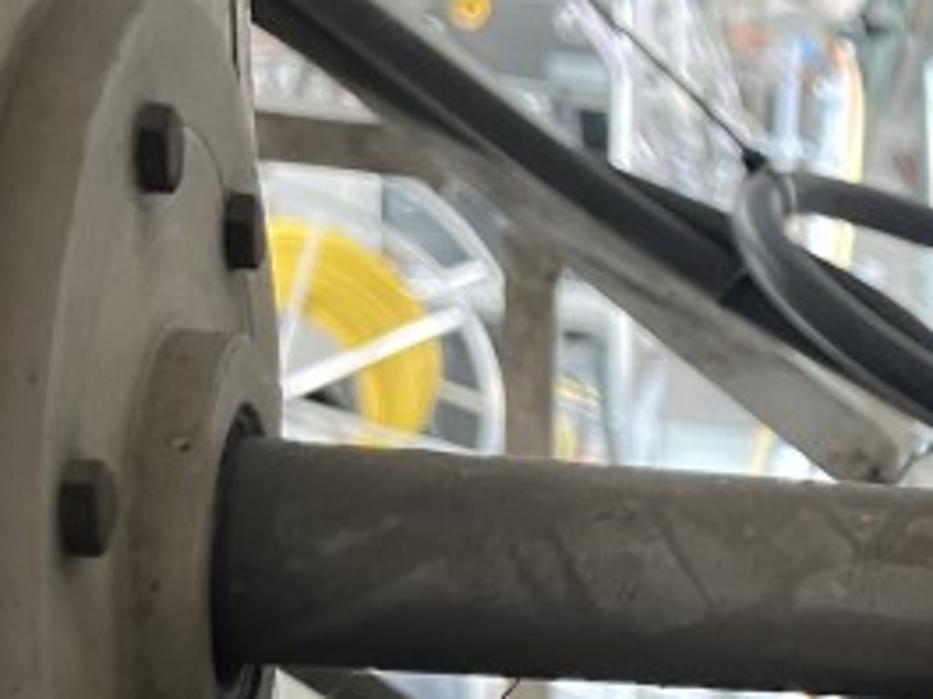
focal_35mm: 101
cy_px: 805
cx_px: 1484
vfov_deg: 14.3
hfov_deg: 17.2
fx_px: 2722
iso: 320
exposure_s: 1/60
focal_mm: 5.1
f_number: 1.6
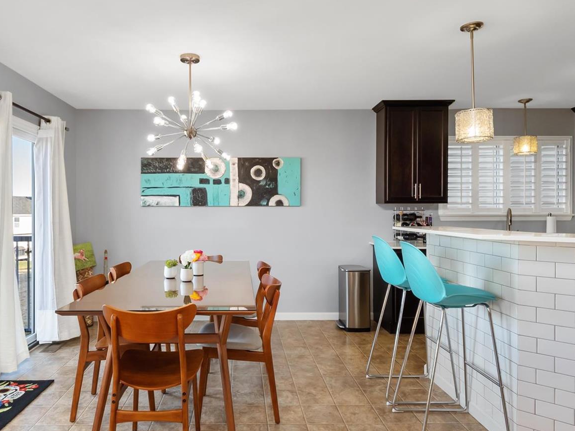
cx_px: 243
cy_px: 220
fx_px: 399
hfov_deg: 71.2
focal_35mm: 24
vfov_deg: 56.8
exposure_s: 1/13
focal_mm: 9
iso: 400
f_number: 8
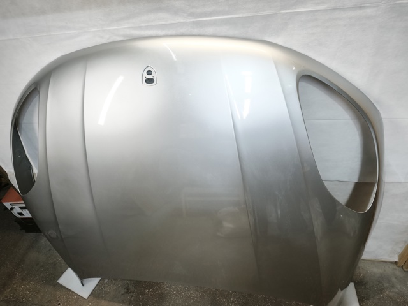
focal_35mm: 23
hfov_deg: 73.9
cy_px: 153
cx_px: 204
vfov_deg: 58.9
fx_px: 271
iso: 100
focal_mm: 6.45
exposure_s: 1/99.9
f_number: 1.62
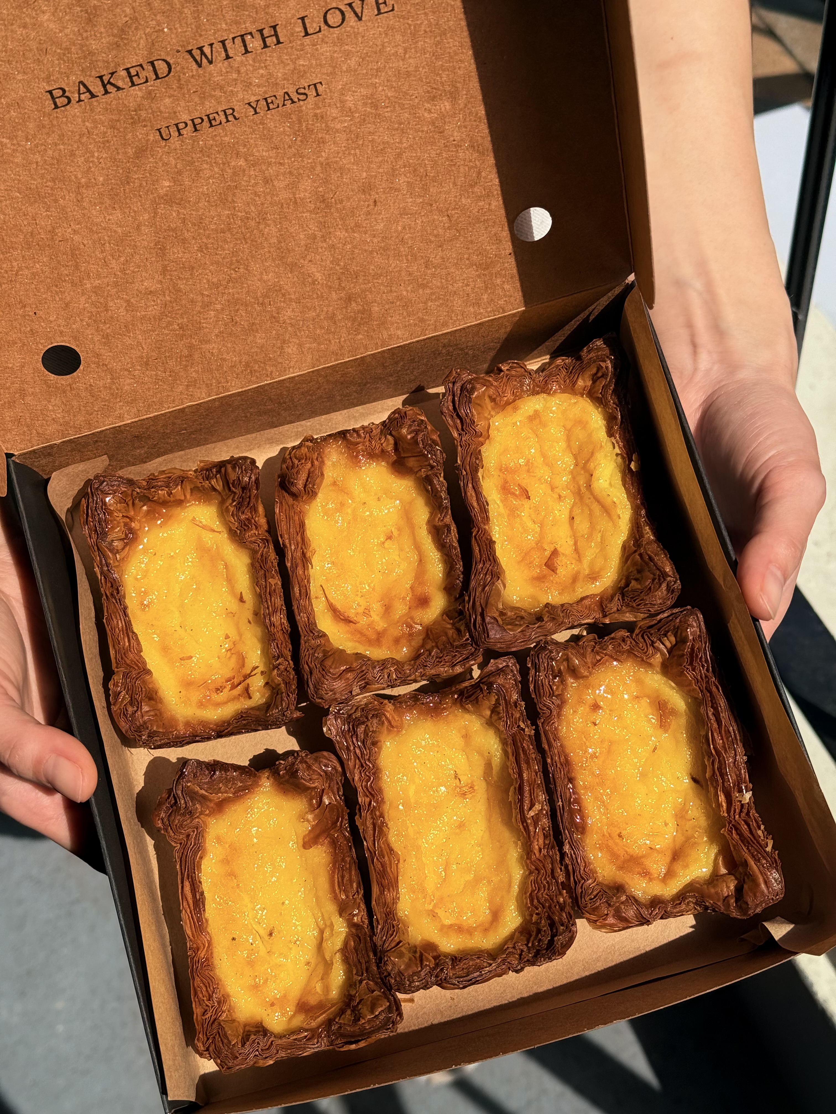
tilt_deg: -59.0
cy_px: 557
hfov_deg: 30.3
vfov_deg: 39.7
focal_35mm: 48
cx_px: 418
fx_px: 1546
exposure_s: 1/7143
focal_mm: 6.76
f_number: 1.78
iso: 64
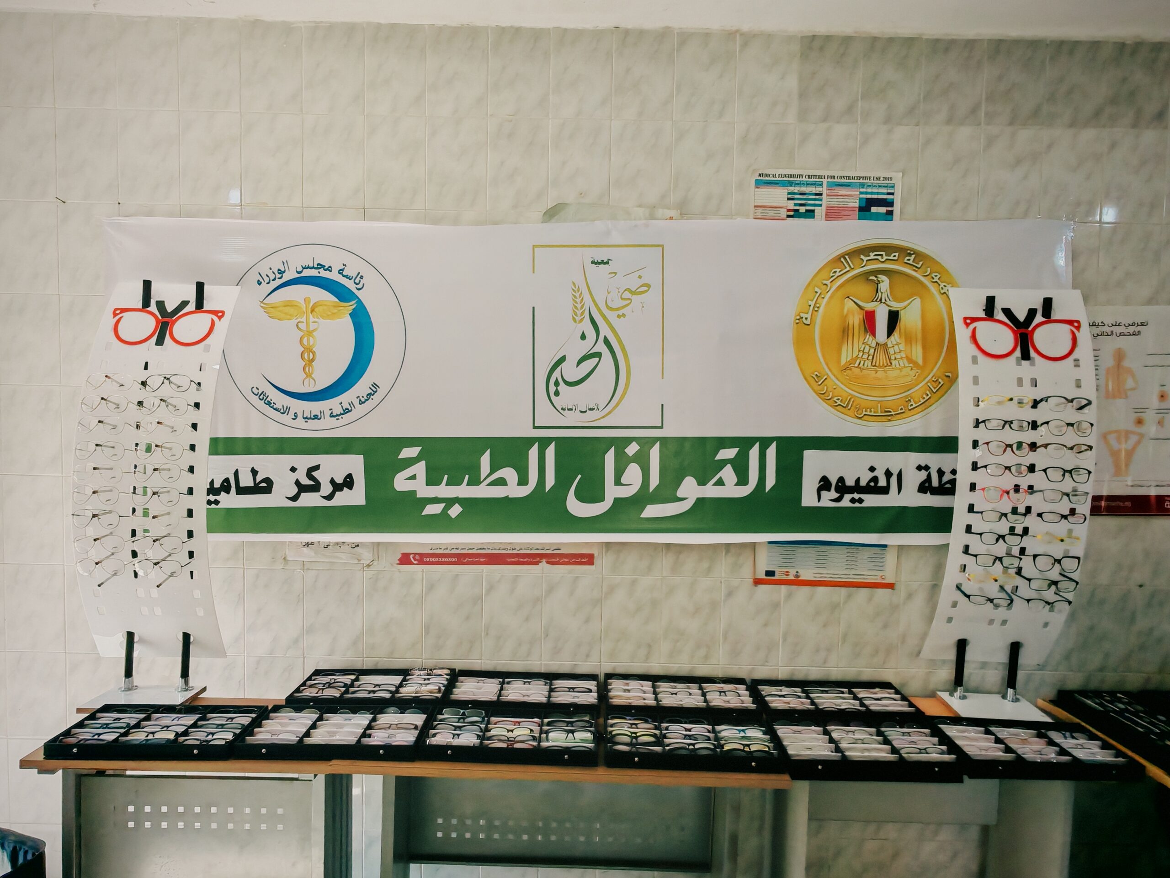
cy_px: 439
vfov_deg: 63.4
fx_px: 710
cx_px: 585
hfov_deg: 79.0
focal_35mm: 21
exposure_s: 1/170
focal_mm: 1.96
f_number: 2.2
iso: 50
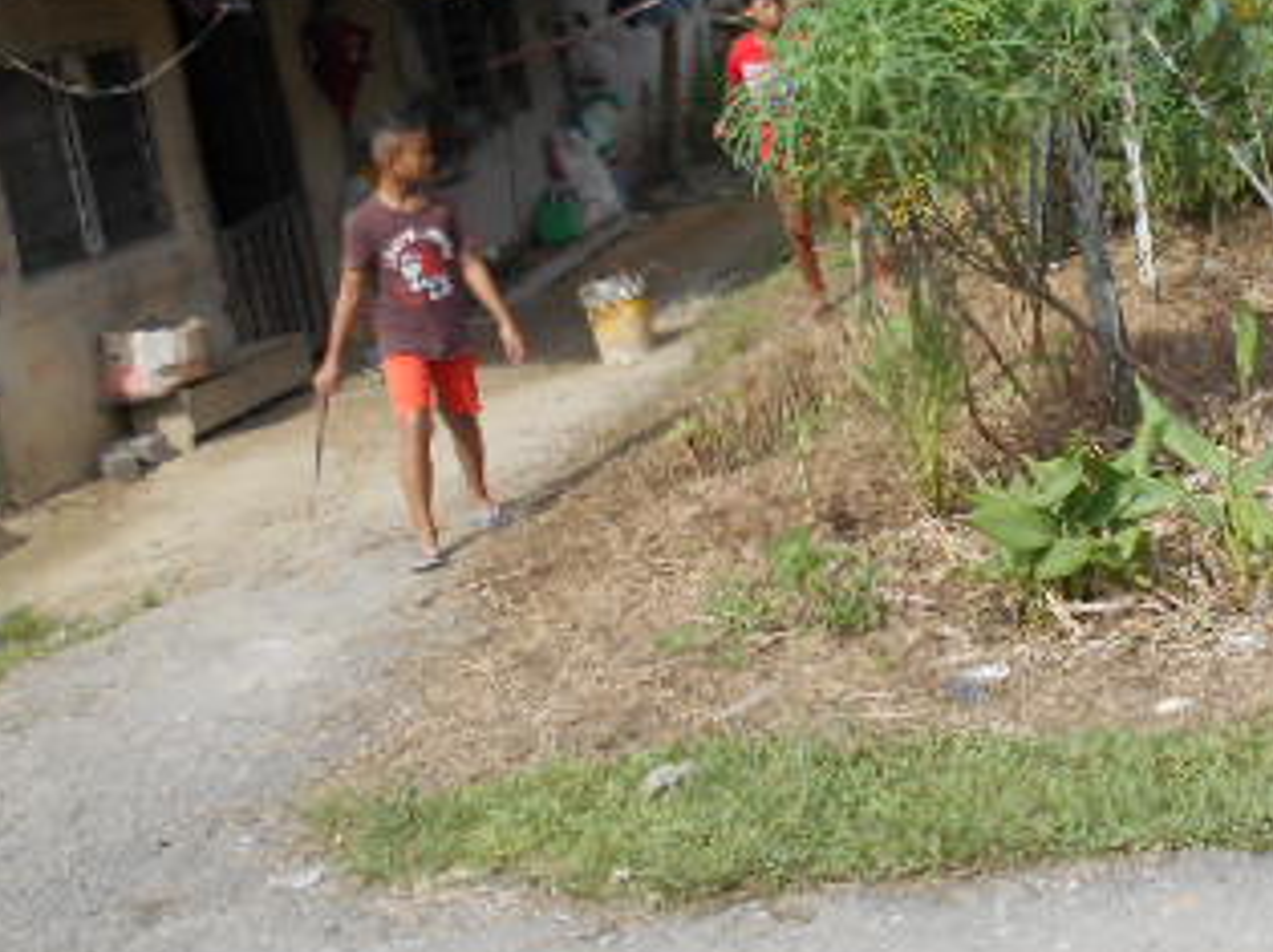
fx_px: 1948
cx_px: 1135
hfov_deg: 34.3
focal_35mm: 53
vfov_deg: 26.6
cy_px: 105
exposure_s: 1/800
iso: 80
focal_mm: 4.6
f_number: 3.2
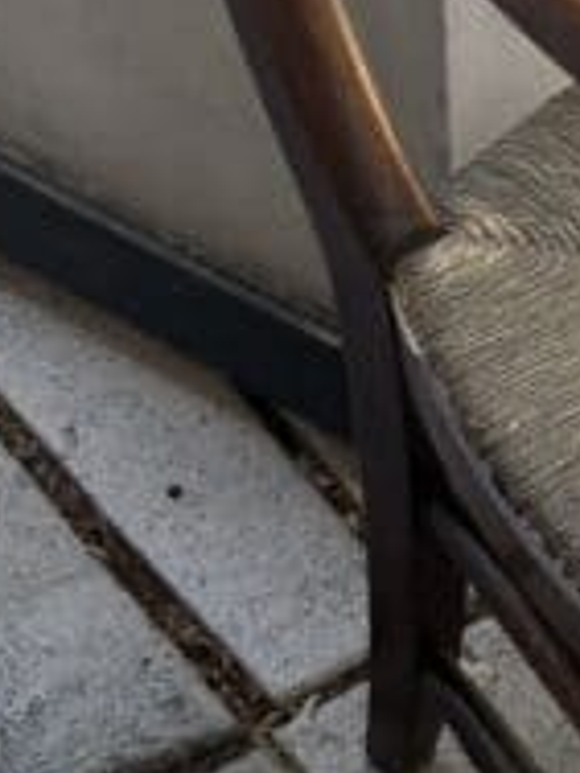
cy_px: 33
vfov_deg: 18.8
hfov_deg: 13.1
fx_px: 2279
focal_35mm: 102
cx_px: 1045
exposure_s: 1/580
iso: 100
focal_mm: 6.76
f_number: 1.78
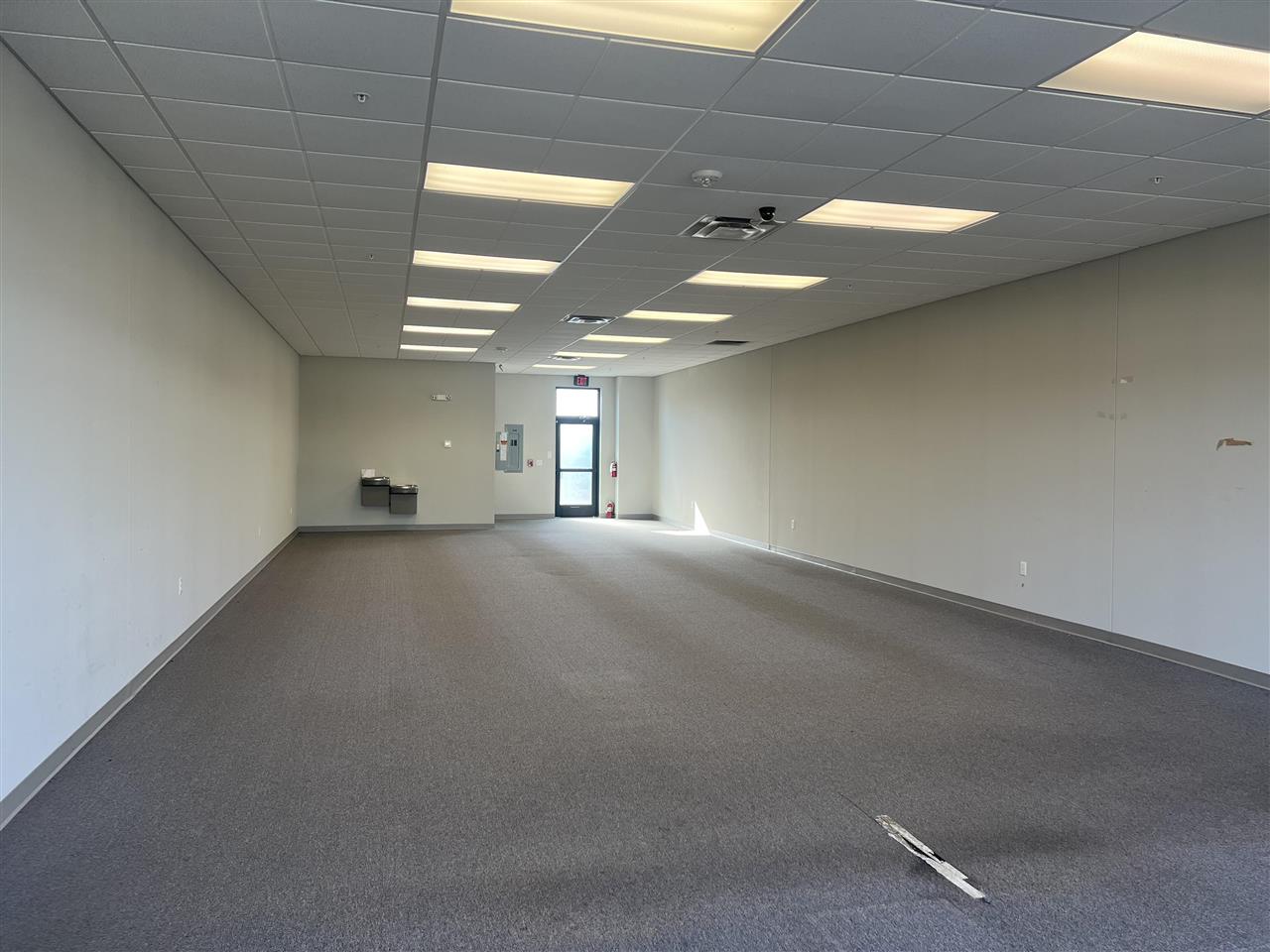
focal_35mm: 26
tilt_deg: -1.5
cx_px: 635
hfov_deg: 67.3
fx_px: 954
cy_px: 476
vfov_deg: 53.1
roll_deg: -0.8
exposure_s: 1/170
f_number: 1.5
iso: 64
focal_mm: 5.7
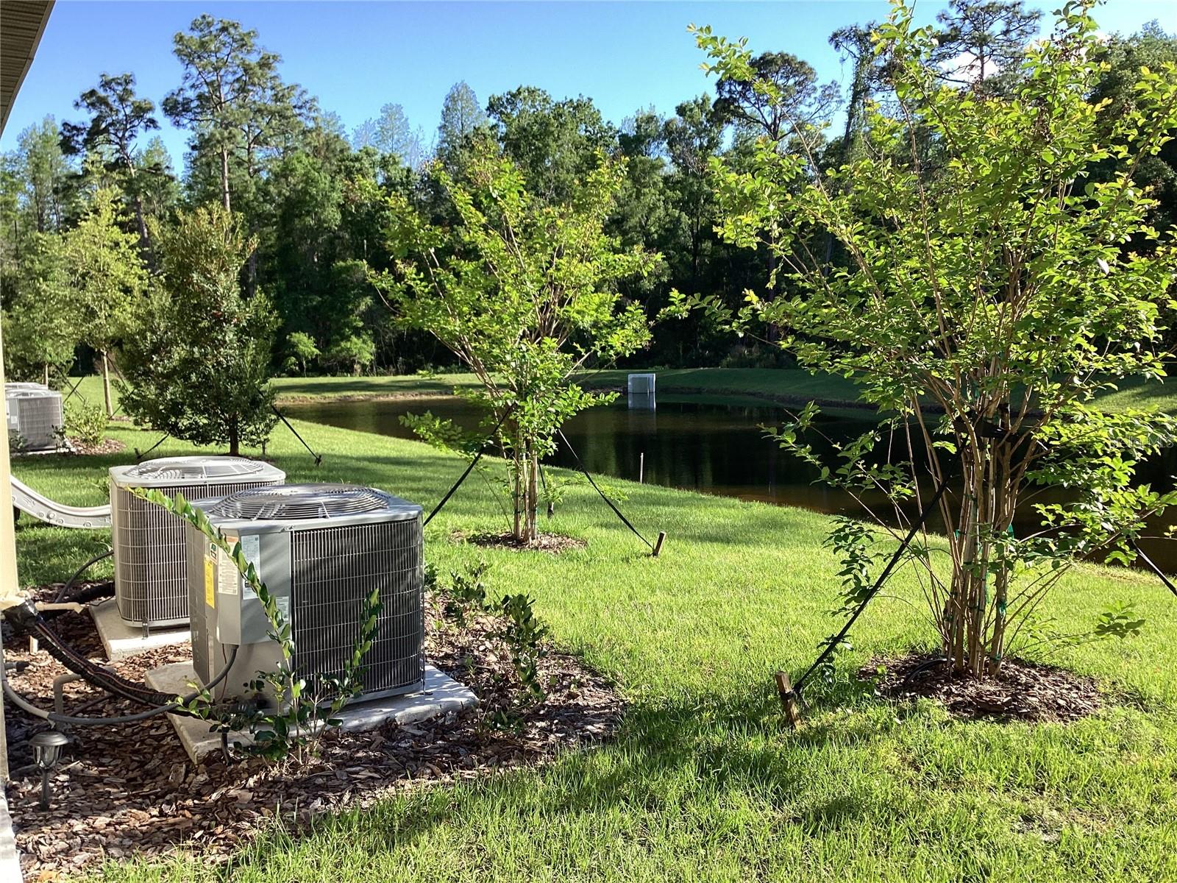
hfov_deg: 58.4
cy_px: 442
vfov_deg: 45.4
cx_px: 588
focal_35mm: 31
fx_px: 1054
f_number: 2.4
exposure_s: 1/416
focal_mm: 3.3
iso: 25
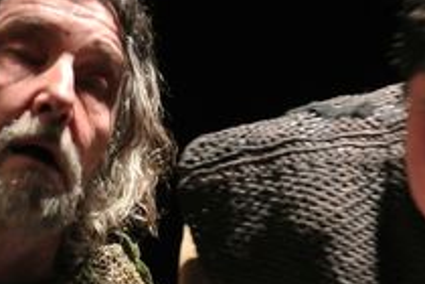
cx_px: 138
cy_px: 380
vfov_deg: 1.7
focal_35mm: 824
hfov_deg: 2.5
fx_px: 9727
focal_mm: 80.1
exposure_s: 1/50
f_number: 5
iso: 800
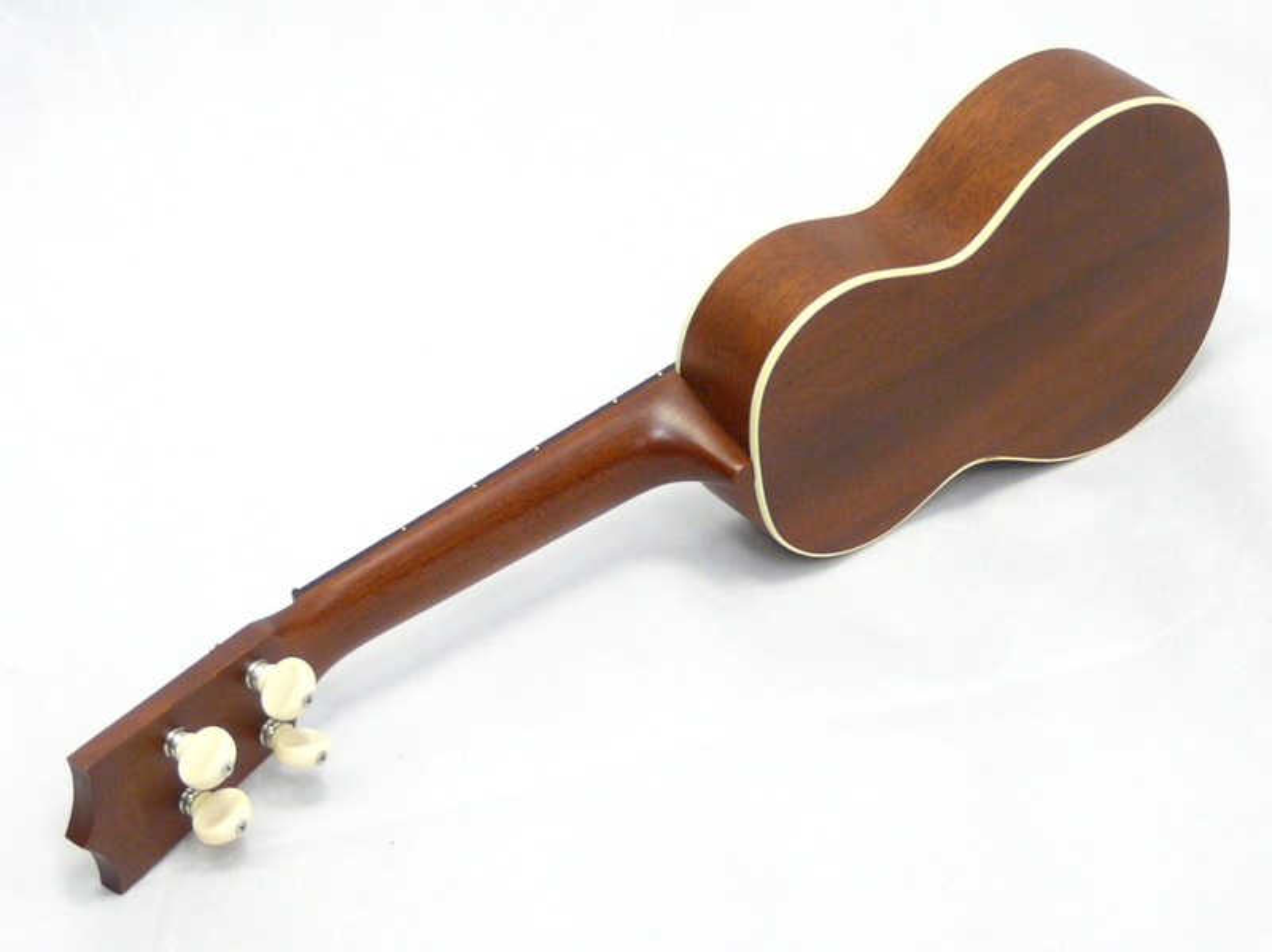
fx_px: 2167
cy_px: 476
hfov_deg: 32.7
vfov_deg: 24.8
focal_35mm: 59
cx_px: 636
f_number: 3.2
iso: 200
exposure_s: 1/15
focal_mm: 9.8
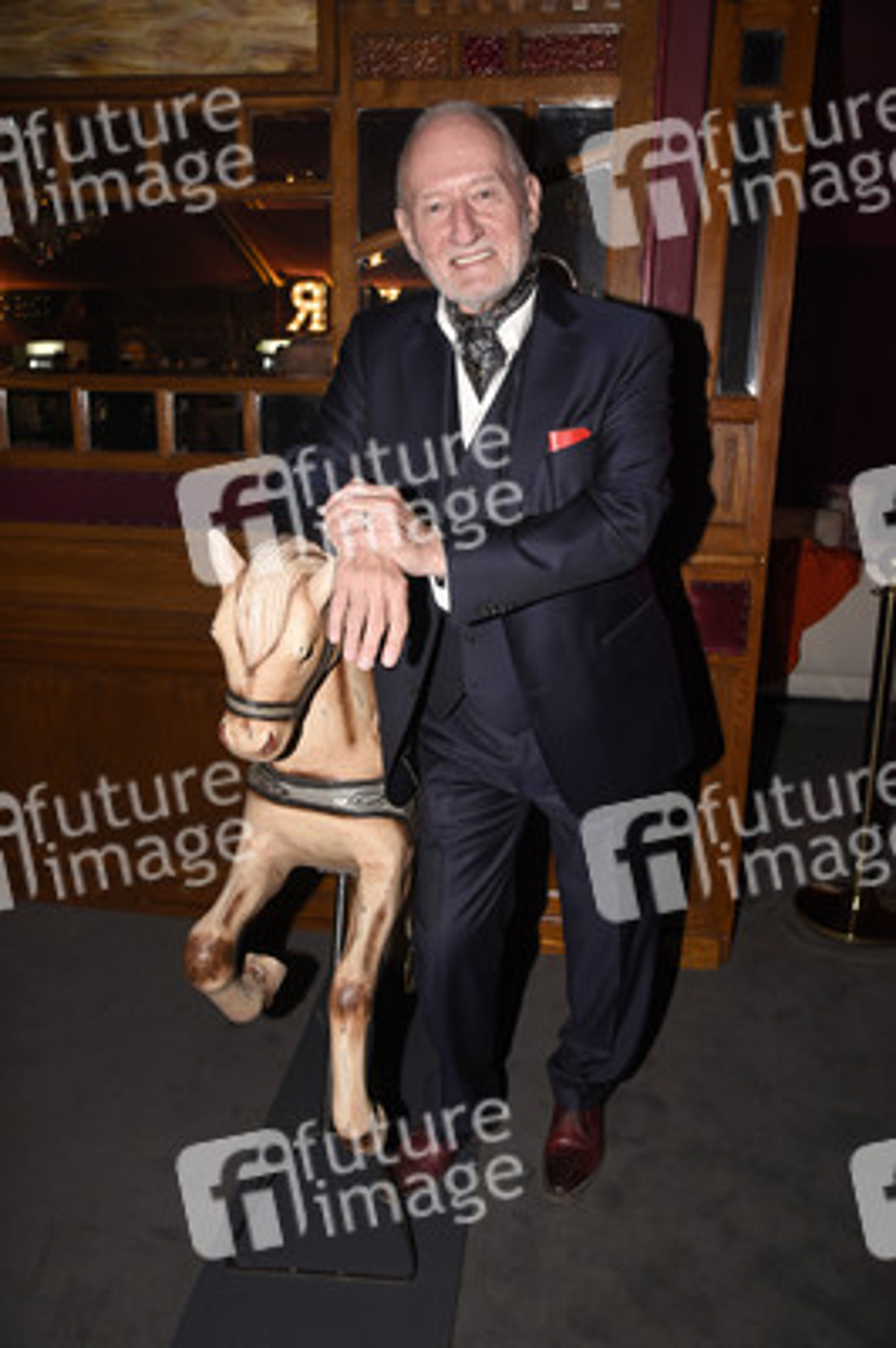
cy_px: 674
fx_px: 1122
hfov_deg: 43.5
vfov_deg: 62.0
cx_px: 448
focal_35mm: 30
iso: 1600
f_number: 6.3
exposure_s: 1/60
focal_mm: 30
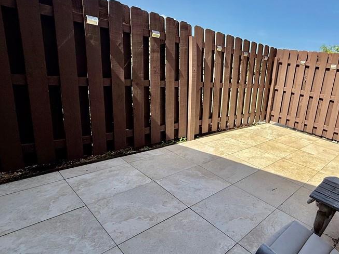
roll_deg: -6.6
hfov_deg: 70.8
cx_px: 257
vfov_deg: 61.1
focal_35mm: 22
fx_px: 215
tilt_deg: -13.6
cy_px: 122
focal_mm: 2.22
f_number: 2.2
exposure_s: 1/1795
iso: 50
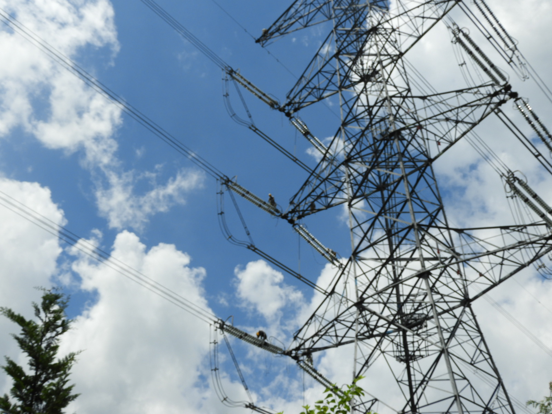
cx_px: 276
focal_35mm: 45
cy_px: 207
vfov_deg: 32.2
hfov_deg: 42.1
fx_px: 718
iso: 100
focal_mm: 8.1
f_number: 5
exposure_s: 1/1250
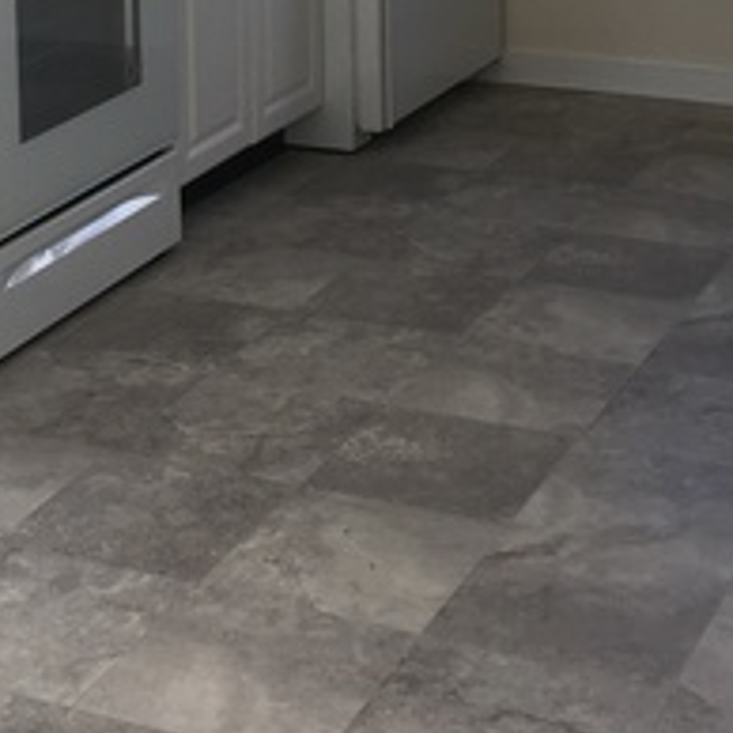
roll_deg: +1.4
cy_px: -179
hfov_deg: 19.7
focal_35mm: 88
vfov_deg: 18.5
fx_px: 2108
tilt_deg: -8.3
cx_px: 249
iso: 25
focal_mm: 4.15
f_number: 2.2
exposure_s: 1/60
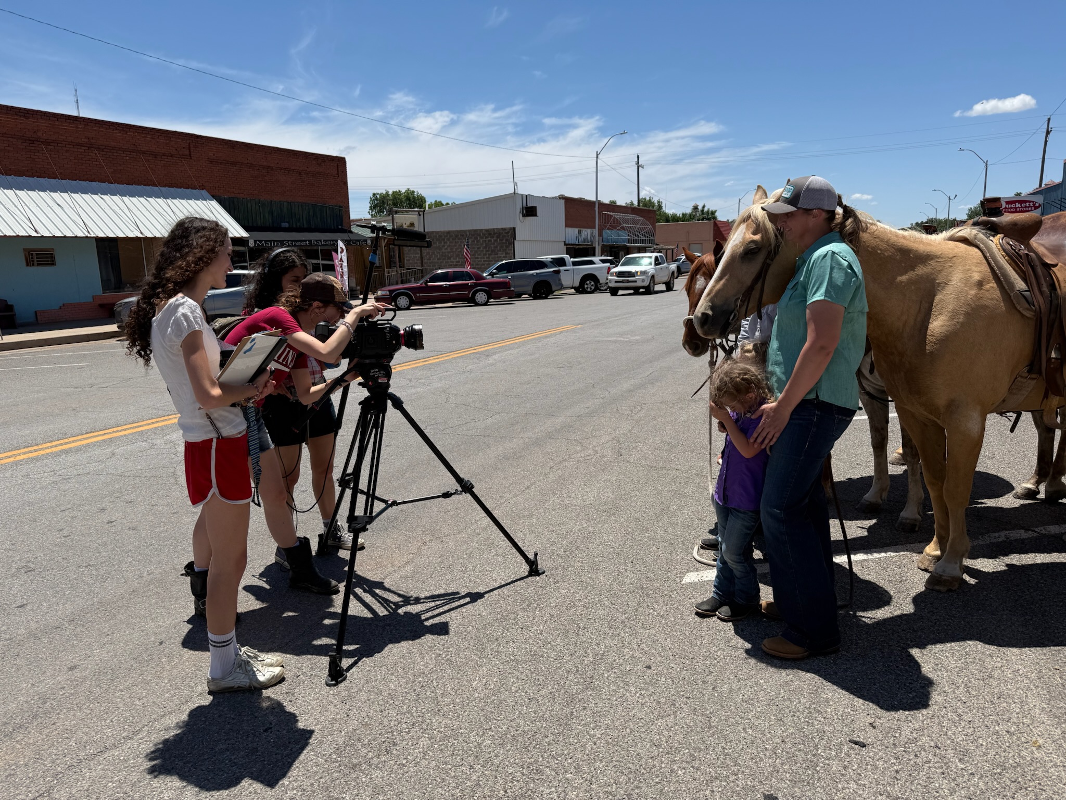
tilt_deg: -10.1
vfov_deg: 56.8
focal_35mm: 24
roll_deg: +2.8
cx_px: 533
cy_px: 400
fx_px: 739
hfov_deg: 71.6
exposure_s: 1/5714
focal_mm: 6.76
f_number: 1.78
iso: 80
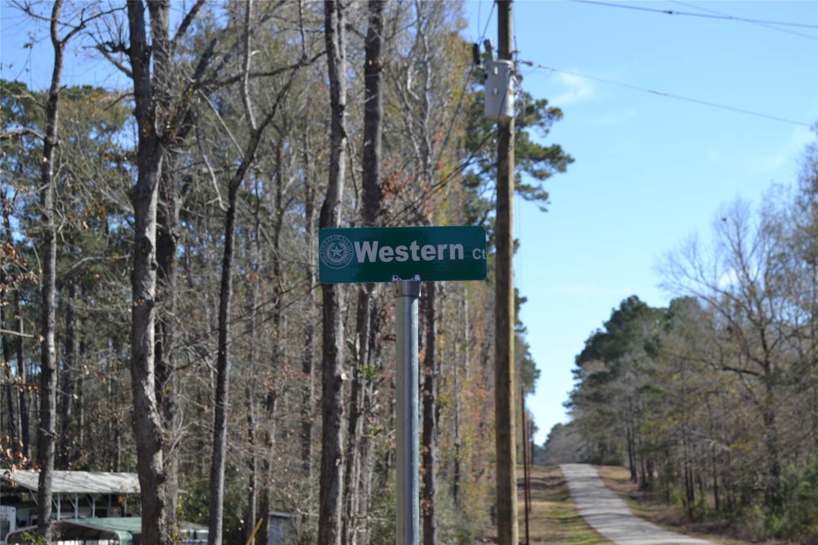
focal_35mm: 69
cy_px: 272
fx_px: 1568
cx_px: 409
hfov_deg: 29.2
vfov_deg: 19.7
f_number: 7.1
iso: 100
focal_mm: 46
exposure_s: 1/200
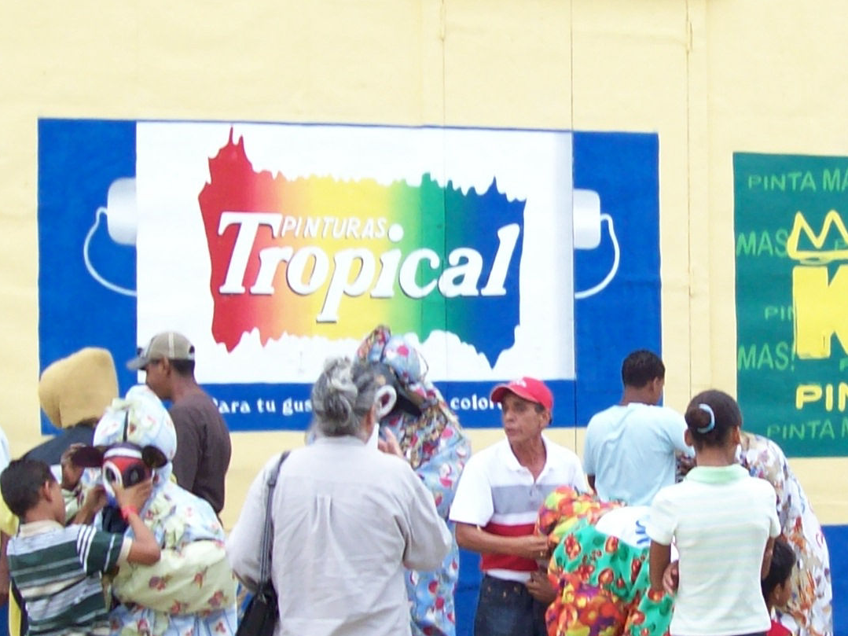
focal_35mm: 95
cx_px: 694
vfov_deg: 15.5
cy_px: 404
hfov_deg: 20.4
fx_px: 2327
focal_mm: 6
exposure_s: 1/148
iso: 80
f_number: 2.7
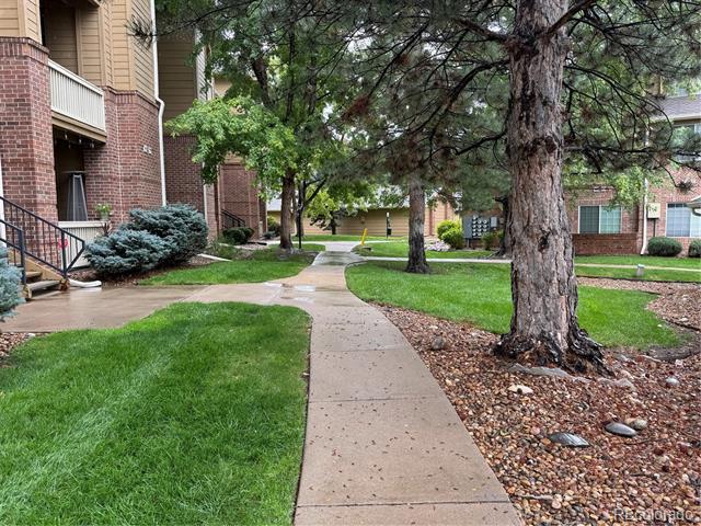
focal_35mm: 24
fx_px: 486
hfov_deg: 71.6
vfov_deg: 56.8
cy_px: 263
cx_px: 350
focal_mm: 6.76
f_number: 1.78
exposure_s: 1/287
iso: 80
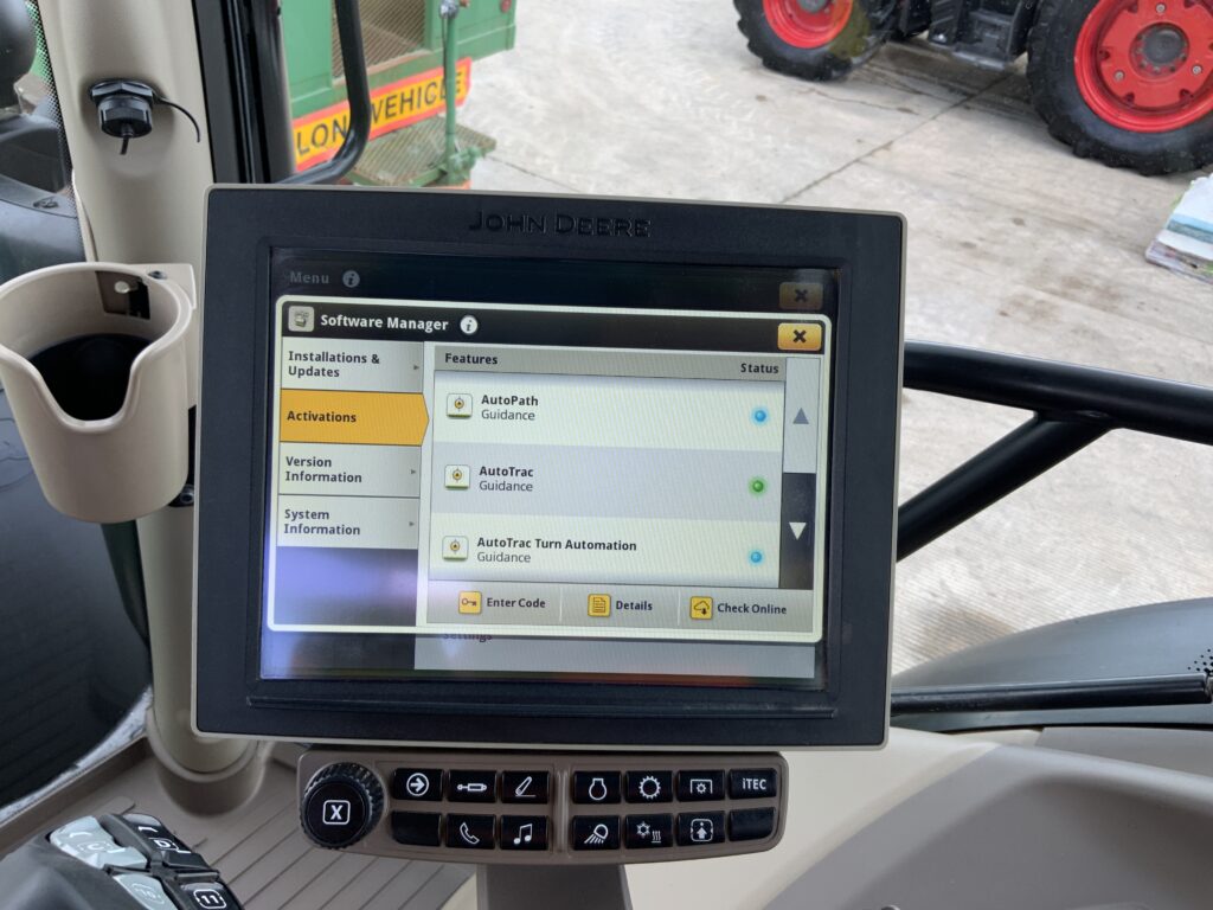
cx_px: 606
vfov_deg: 48.2
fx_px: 1016
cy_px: 455
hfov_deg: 61.7
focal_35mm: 29
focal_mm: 3
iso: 16
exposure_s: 1/187
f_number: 1.8
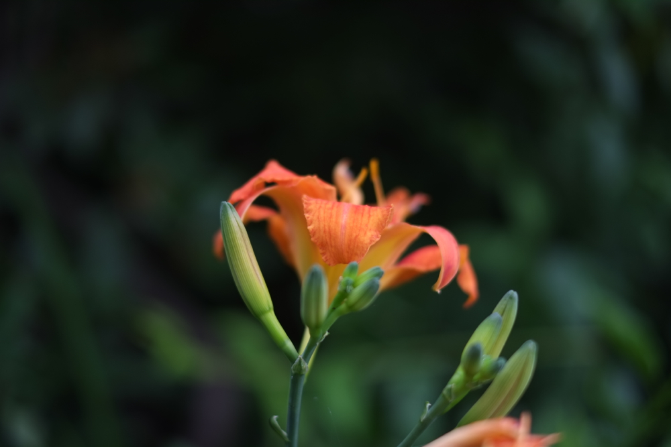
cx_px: 336
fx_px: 988
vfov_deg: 25.5
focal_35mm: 53
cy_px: 224
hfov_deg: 37.5
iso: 100
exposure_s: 1/500
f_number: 1.4
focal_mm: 35
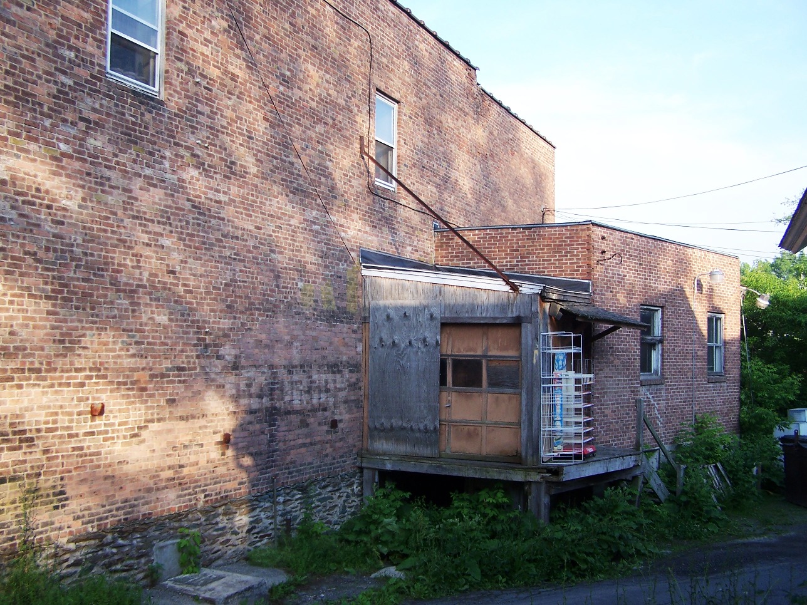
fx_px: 886
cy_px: 302
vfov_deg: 37.7
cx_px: 404
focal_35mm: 38
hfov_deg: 49.0
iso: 80
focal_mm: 6.3
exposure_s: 1/350
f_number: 2.8
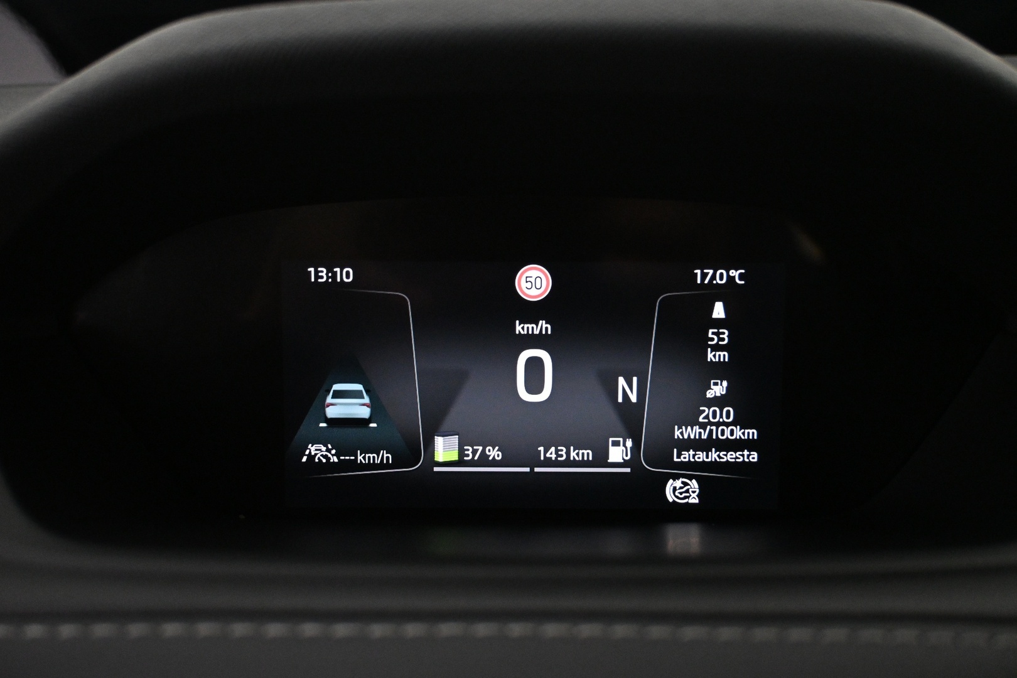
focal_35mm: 40
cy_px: 339
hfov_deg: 48.7
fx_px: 1123
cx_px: 508
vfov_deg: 33.6
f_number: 4.5
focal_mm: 26.5
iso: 4000
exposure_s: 1/50
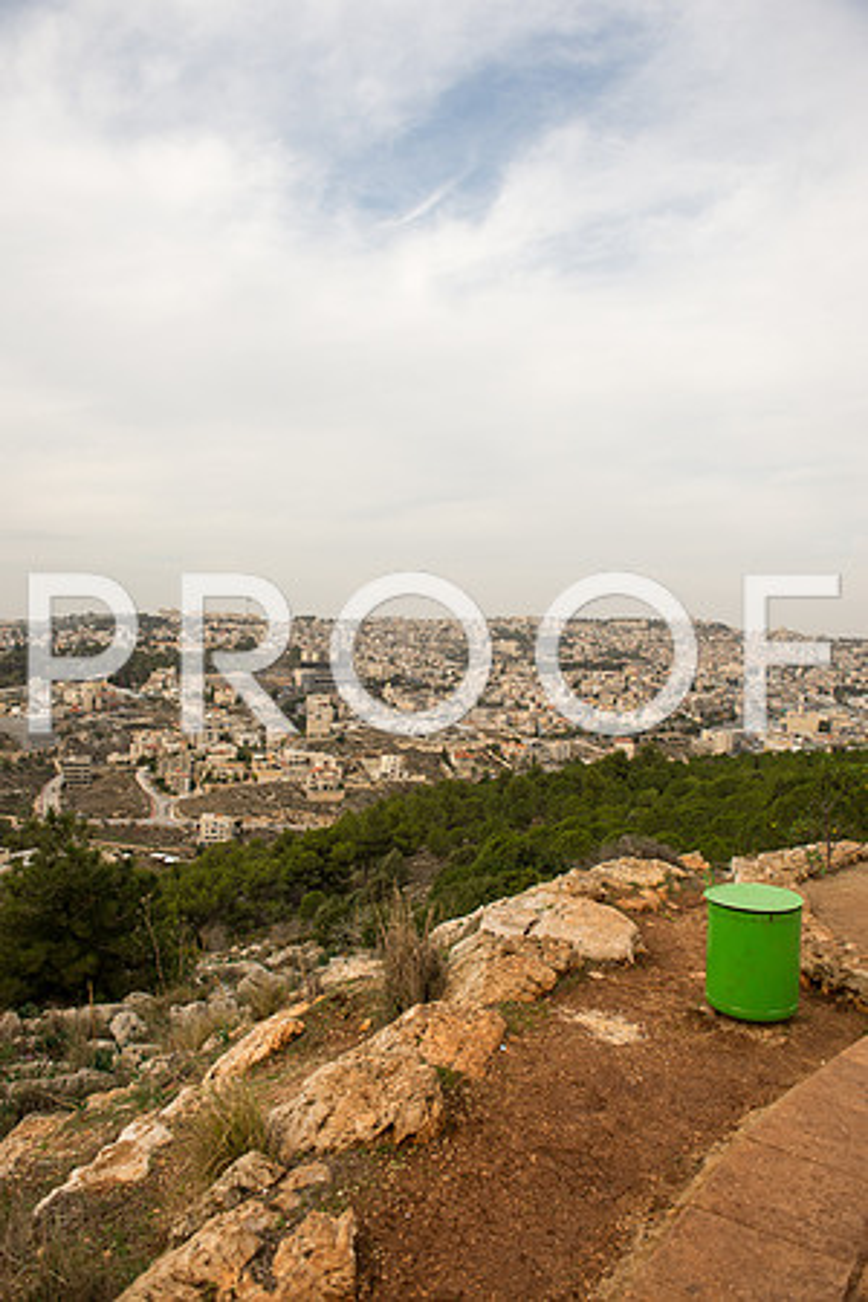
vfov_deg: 73.7
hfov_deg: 53.1
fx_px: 868
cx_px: 434
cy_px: 651
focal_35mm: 24
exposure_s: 1/800
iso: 100
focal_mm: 24
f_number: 3.5
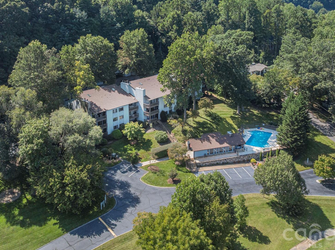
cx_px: 185
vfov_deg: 41.0
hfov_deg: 53.9
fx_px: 329
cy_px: 75
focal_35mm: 34
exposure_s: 1/5000
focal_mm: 12.29
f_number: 2.8
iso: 400
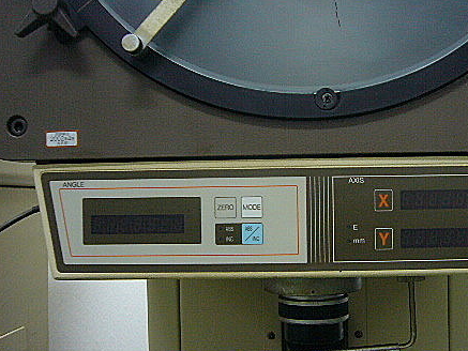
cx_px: 304
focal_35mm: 41
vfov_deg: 35.1
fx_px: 554
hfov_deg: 45.2
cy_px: 202
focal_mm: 4.6
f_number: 2.8
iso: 200
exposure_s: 1/8
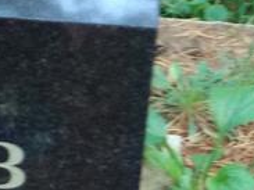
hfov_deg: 8.7
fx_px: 1665
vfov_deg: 6.4
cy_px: 297
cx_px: -17
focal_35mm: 227
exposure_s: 1/40
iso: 800
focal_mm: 5.99
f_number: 2.6
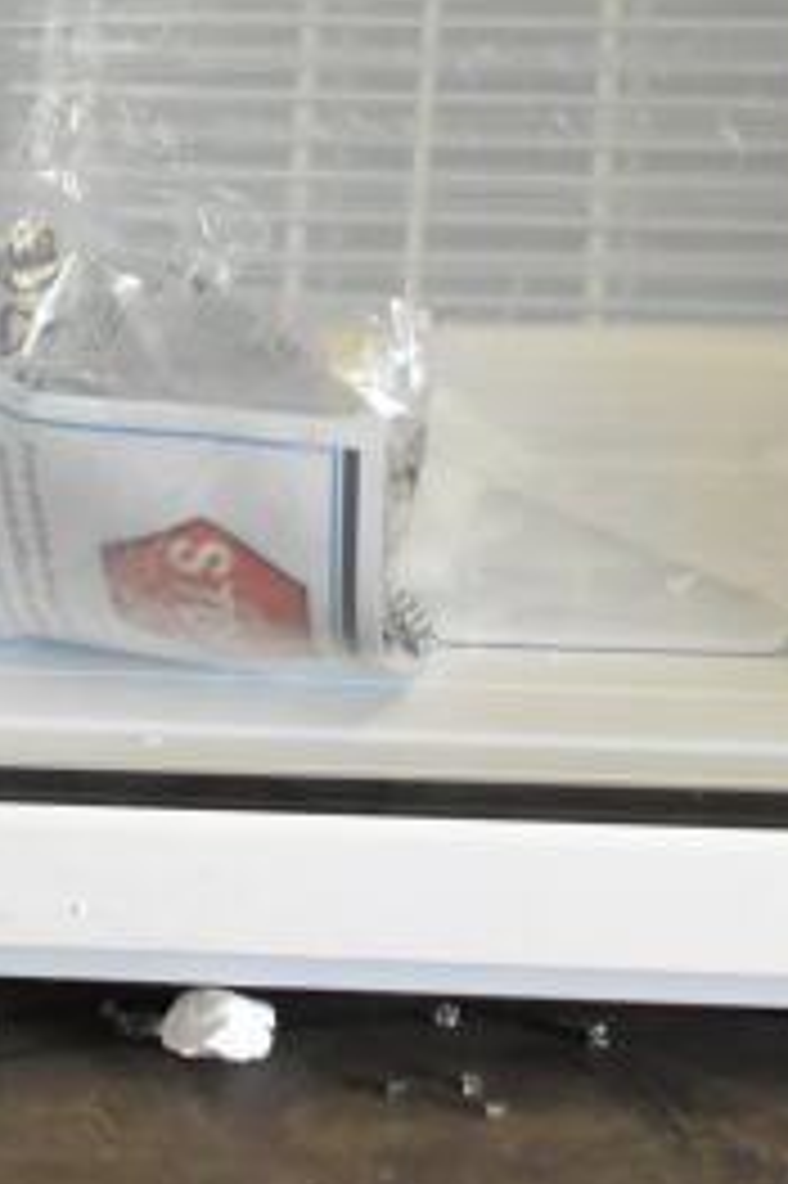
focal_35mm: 167
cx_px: 491
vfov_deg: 11.9
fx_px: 5490
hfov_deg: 8.2
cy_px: -473
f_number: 4.5
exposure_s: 1/50
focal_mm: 32
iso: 2000
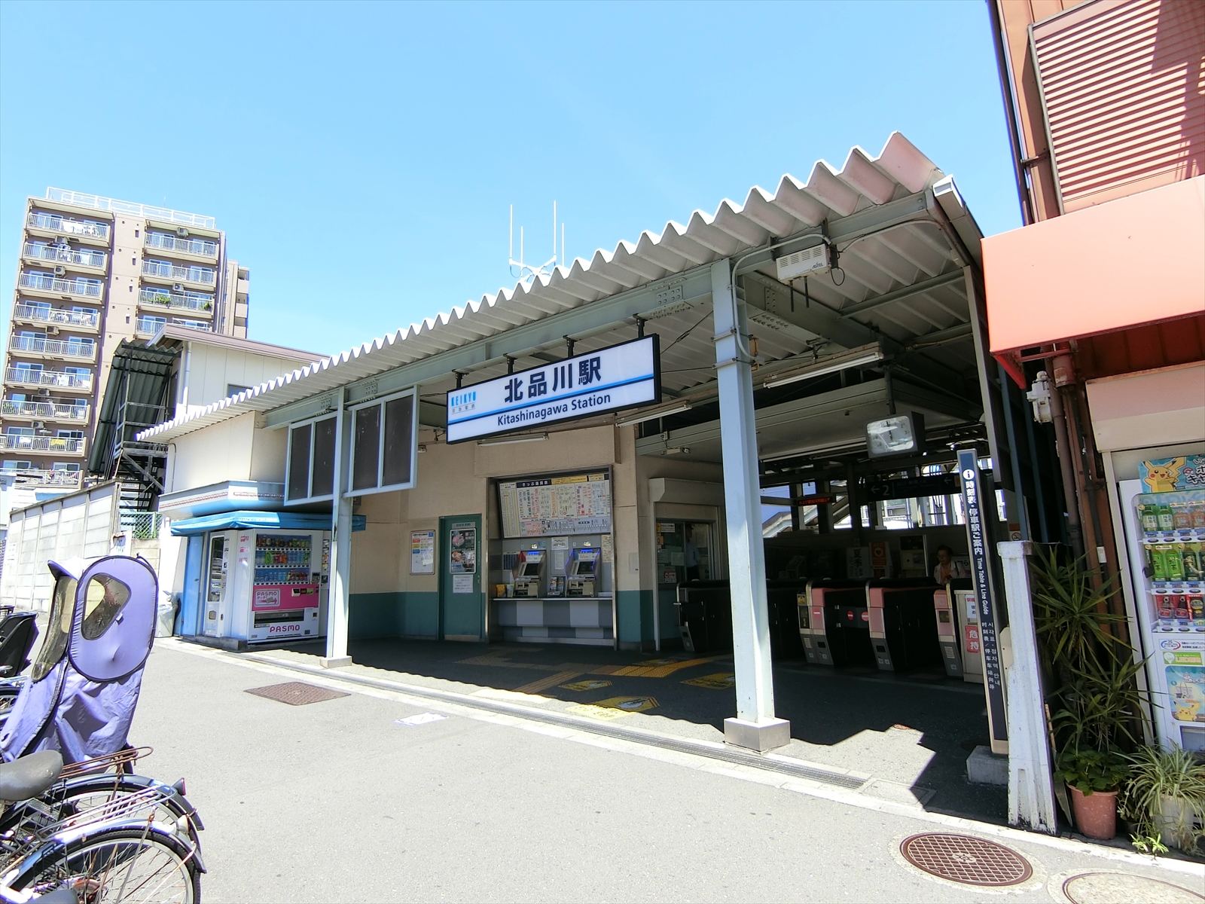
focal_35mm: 19
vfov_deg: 68.7
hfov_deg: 84.7
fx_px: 661
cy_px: 452
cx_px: 602
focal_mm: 4.06
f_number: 2.7
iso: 80
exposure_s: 1/500
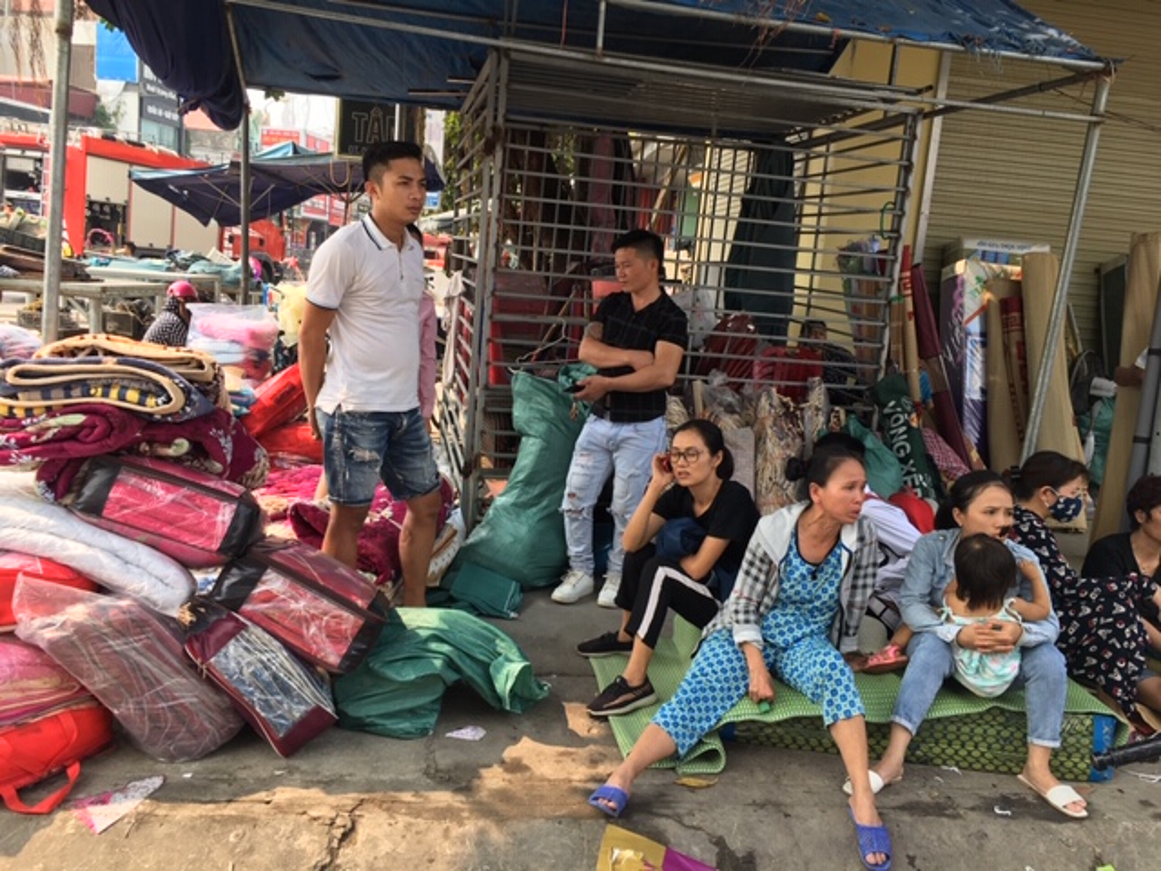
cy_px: 436
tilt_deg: -8.4
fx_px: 973
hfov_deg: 61.7
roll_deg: -5.0
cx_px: 580
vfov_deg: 48.2
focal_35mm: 29
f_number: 2.2
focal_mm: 4.15
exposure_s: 1/354
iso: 25
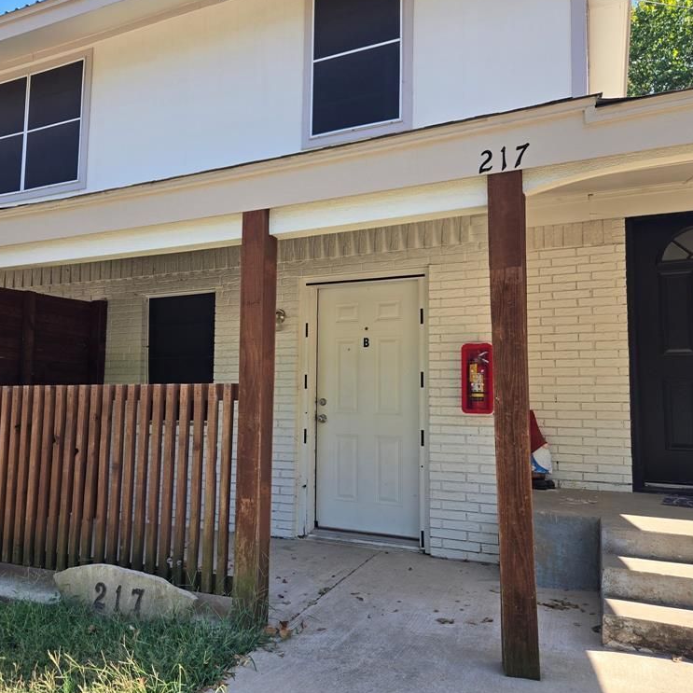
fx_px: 634
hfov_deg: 56.9
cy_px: 345
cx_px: 284
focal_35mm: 28
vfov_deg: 57.3
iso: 25
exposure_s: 1/516
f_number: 1.8
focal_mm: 5.4
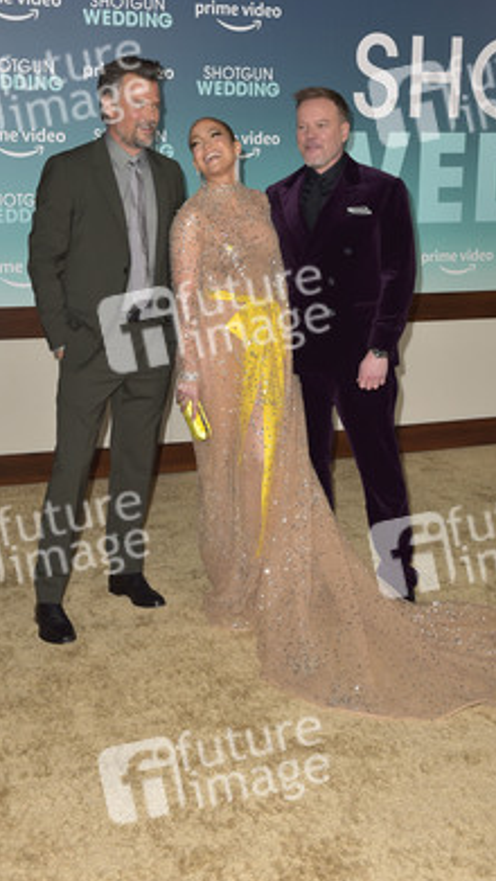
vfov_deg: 45.5
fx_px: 1052
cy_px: 433
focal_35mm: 45
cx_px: 281
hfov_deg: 26.5
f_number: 6.3
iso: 400
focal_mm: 42
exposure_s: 1/250
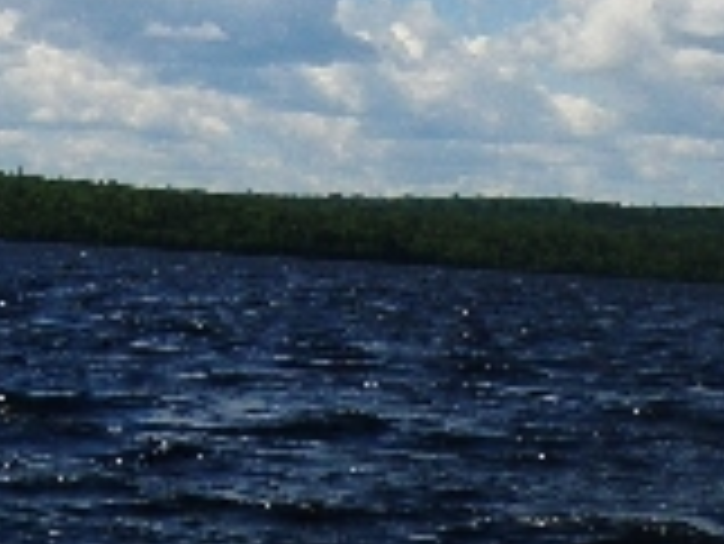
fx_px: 2909
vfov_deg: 10.1
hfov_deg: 13.1
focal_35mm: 139
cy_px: -445
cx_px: -499
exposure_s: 1/1250
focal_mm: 5
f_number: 4.2
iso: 80
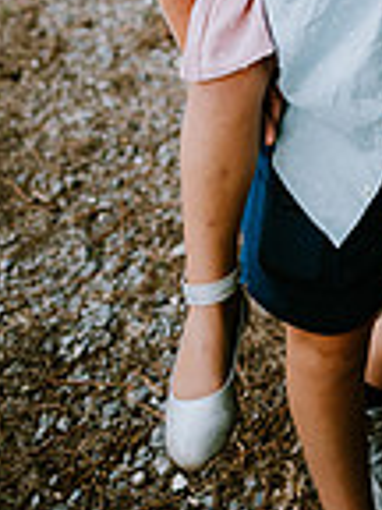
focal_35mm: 72
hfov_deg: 19.3
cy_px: -251
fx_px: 1059
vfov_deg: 22.3
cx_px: 456
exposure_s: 1/250
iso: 320
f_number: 2.2
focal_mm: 24
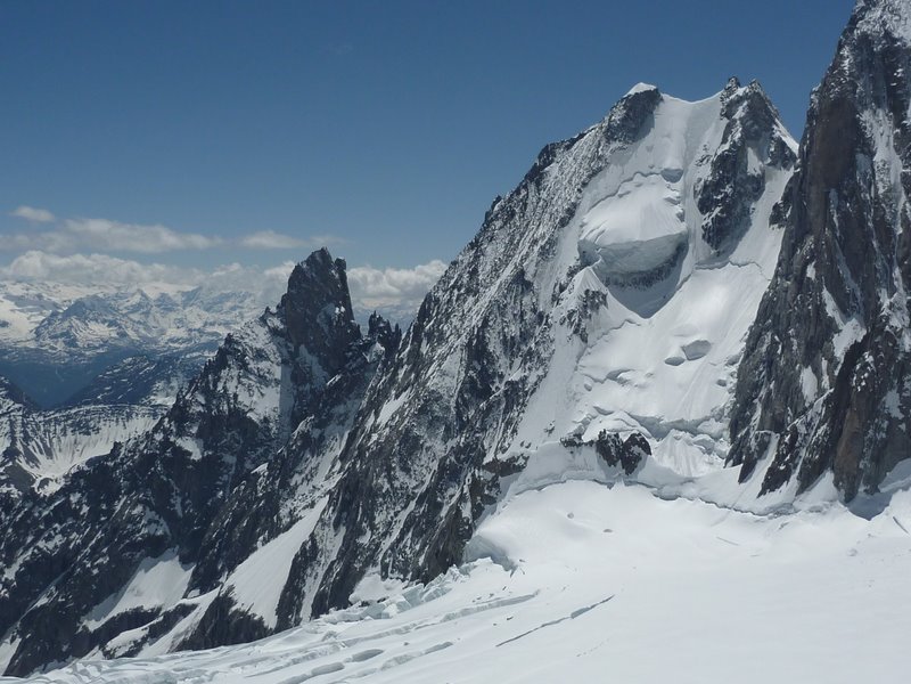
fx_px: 1132
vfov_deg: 33.6
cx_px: 456
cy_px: 342
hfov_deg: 43.9
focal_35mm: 43
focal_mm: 4.9
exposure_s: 1/400
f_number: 10
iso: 80
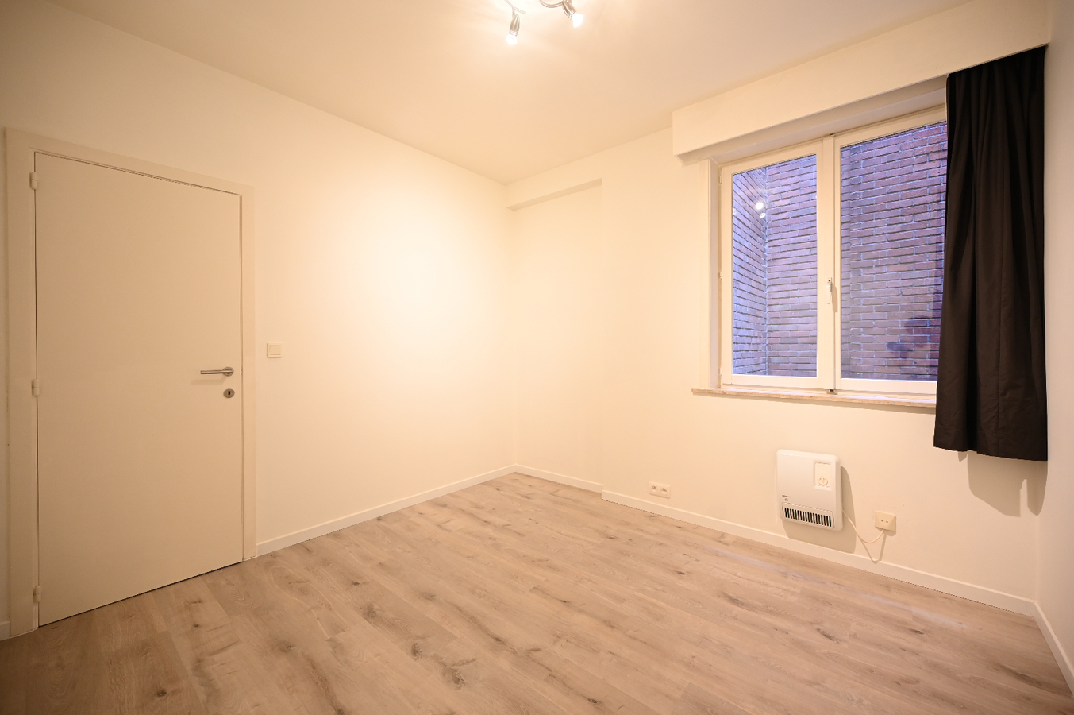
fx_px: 417
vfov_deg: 81.1
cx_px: 537
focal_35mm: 14
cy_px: 358
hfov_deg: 104.3
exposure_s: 1/15
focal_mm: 14
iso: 560
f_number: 4
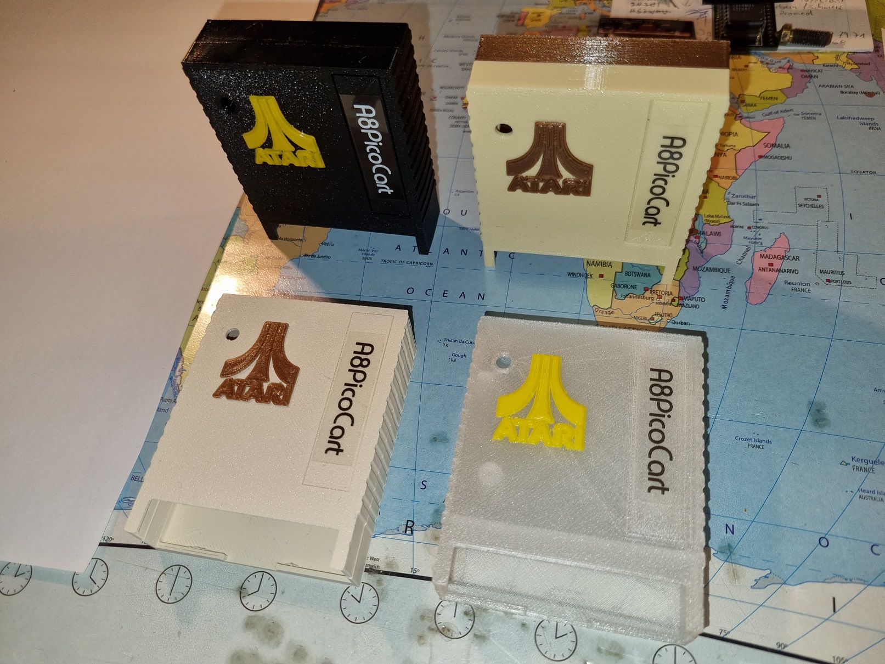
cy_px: 332
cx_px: 442
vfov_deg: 53.1
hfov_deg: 67.3
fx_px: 665
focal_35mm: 26
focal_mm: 5.4
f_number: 1.8
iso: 50
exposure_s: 1/479
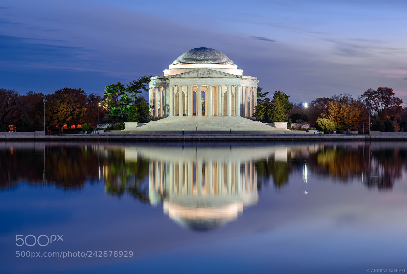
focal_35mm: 70
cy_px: 137
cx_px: 204
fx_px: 794
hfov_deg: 28.8
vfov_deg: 19.6
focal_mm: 70
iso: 50
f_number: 8
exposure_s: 13
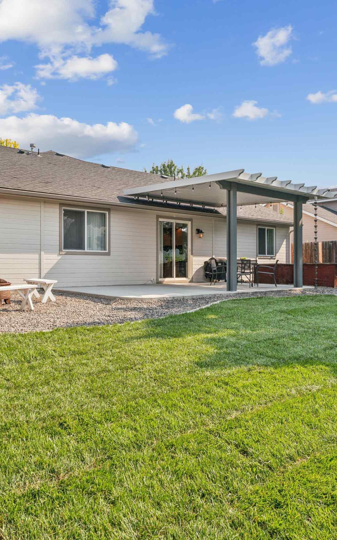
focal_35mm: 28
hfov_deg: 44.2
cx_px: 141
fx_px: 414
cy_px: 266
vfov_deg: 66.2
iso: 400
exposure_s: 1/125
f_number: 14
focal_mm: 18.1
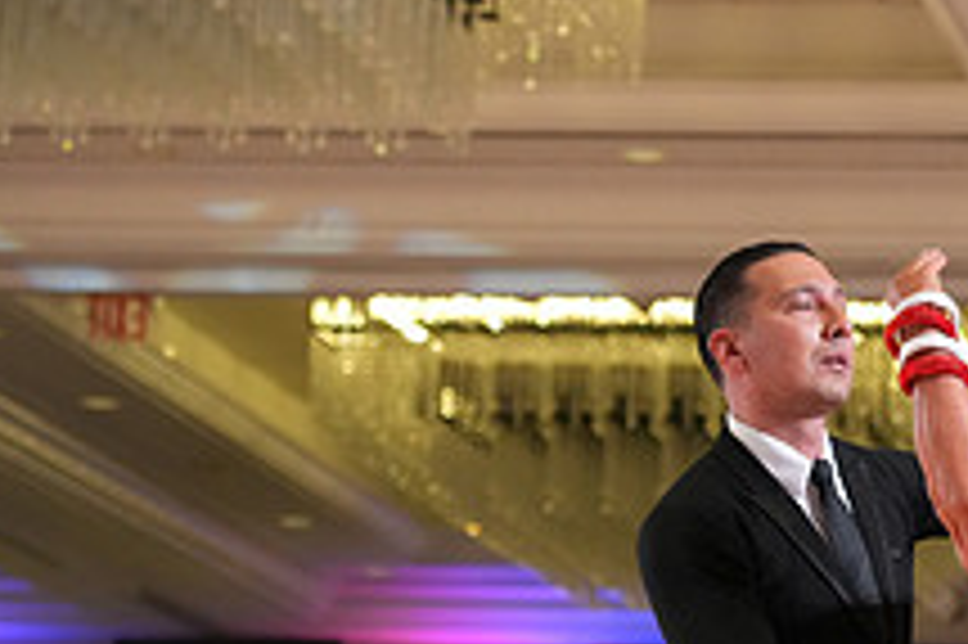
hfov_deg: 8.7
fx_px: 6314
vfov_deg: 5.8
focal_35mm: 235
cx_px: 1067
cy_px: 790
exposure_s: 1/500
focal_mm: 87
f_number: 4
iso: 4000
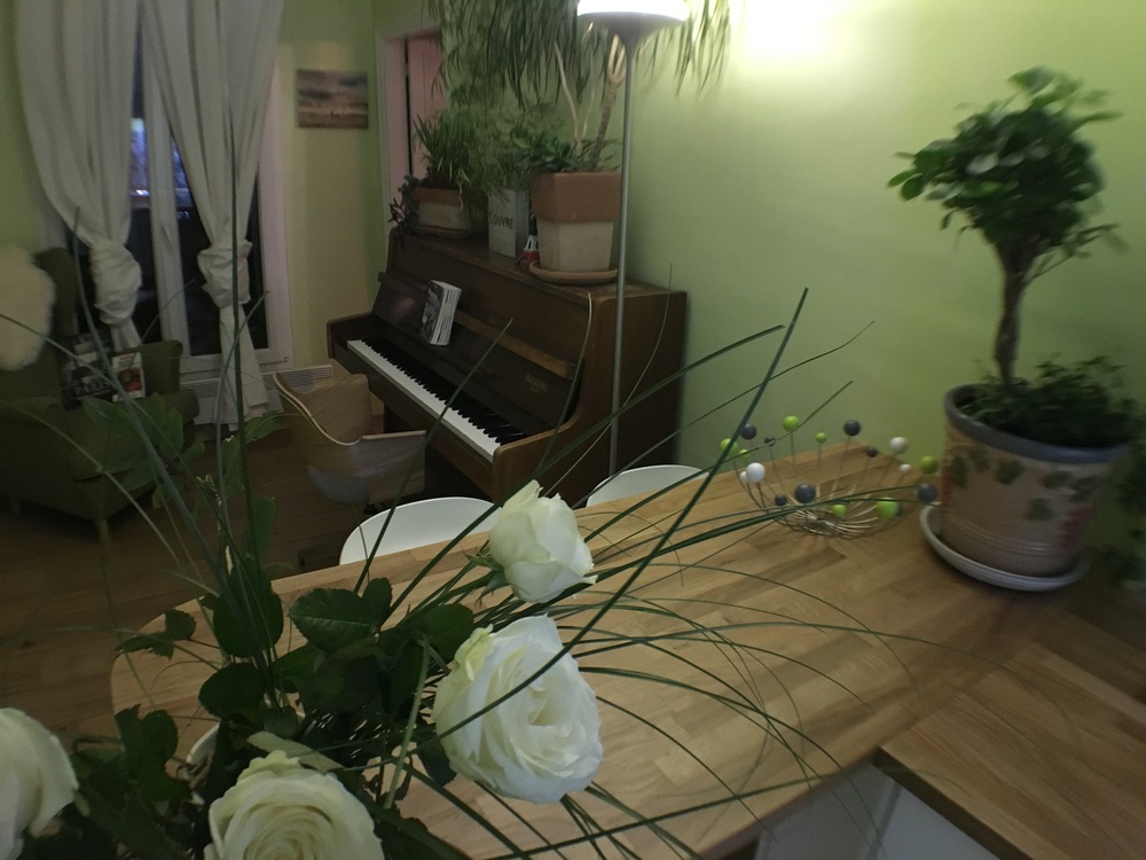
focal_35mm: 29
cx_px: 573
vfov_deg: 48.2
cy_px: 430
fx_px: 960
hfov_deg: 61.7
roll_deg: -3.2
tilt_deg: -19.8
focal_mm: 4.15
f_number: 2.2
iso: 400
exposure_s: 1/17
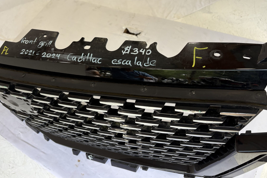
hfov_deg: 60.3
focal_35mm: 31
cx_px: 135
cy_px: 66
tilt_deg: -51.9
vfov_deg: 42.0
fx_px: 230
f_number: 1.6
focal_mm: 5.96
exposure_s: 1/122
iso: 50
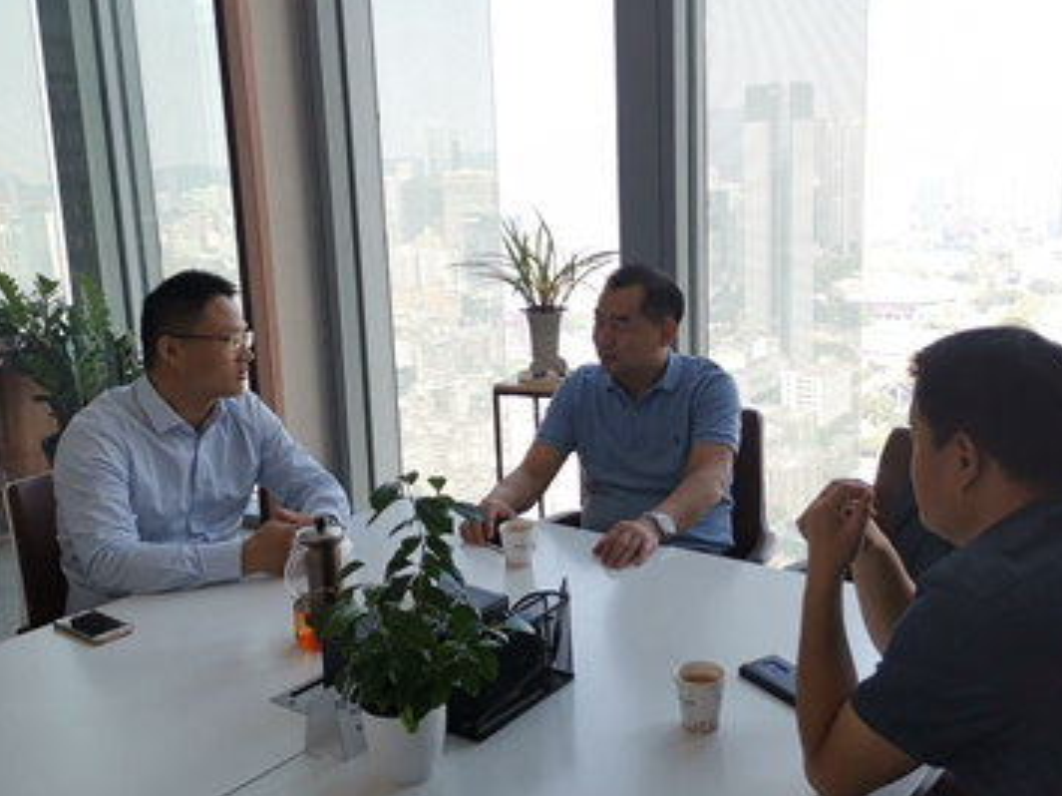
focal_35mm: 38
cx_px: 601
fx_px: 1165
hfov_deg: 48.9
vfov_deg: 37.7
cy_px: 379
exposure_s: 1/206
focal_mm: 4.75
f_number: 1.8
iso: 50
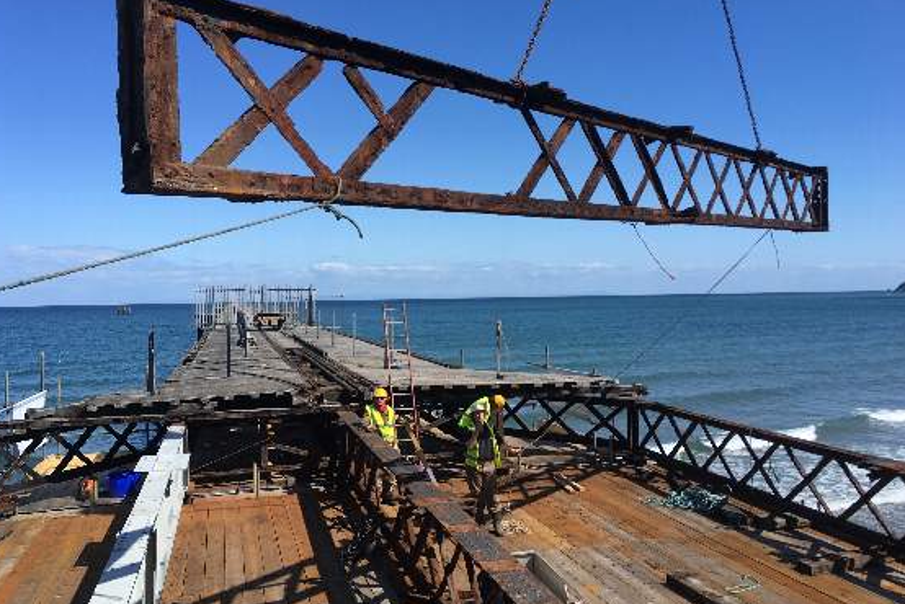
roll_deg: +0.3
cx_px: 444
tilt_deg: -1.2
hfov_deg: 60.3
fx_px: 780
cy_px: 280
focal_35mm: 31
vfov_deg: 42.3
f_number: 2.2
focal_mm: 4.15
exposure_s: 1/1637
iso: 25
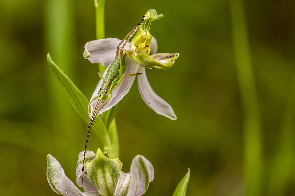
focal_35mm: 158
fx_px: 1291
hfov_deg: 13.0
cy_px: 98
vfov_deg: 8.7
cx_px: 148
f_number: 11
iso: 100
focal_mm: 105
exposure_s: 1/25
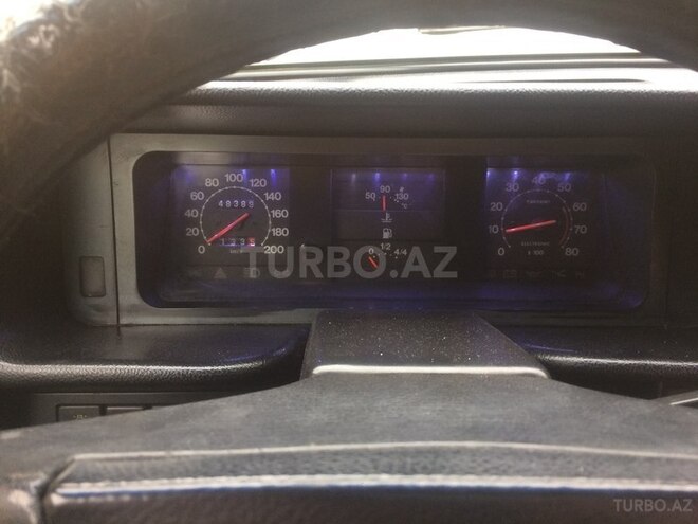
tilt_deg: -30.2
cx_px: 349
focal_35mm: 29
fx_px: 585
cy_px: 262
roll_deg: +0.9
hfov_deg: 61.7
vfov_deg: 48.2
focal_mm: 4.15
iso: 125
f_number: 2.2
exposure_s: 1/33
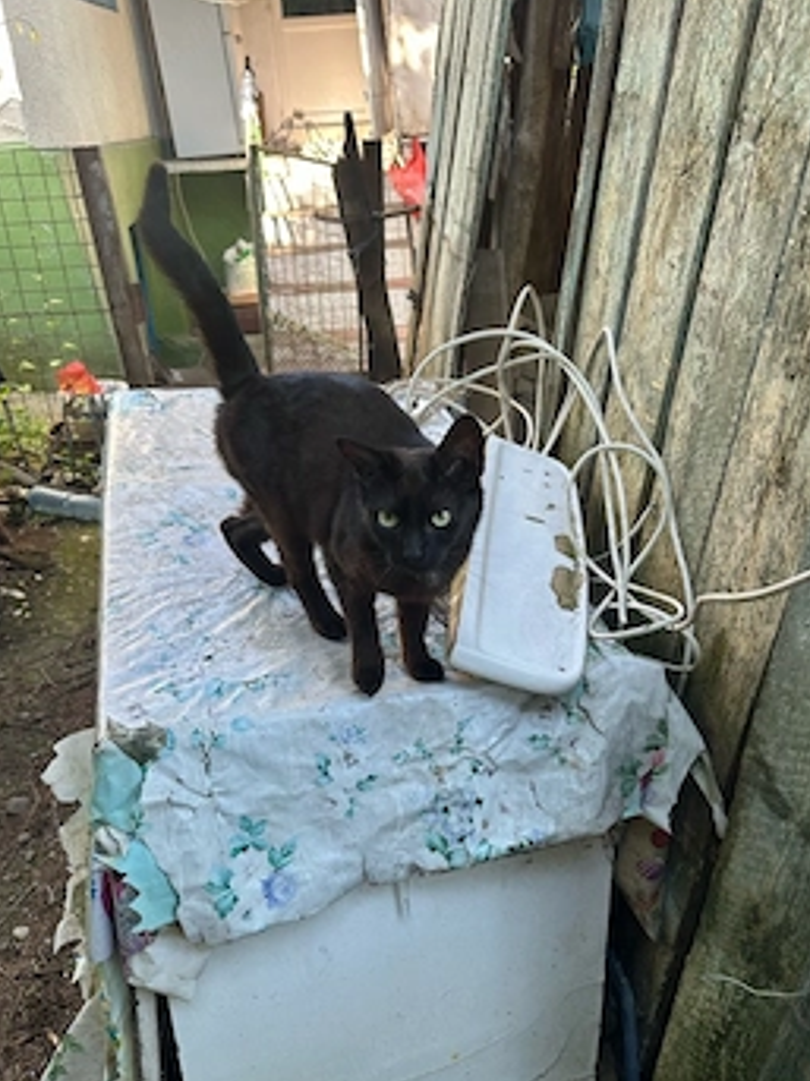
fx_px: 874
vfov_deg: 63.2
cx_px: 438
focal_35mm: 28
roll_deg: +2.7
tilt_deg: -28.7
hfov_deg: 49.7
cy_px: 608
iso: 64
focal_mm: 6.86
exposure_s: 1/127
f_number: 1.78
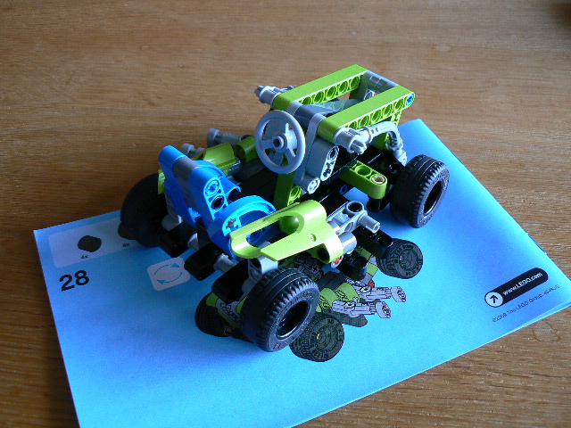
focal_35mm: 36
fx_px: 594
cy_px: 214
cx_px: 286
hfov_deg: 51.4
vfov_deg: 39.7
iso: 100
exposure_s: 1/4
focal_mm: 6
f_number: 2.8
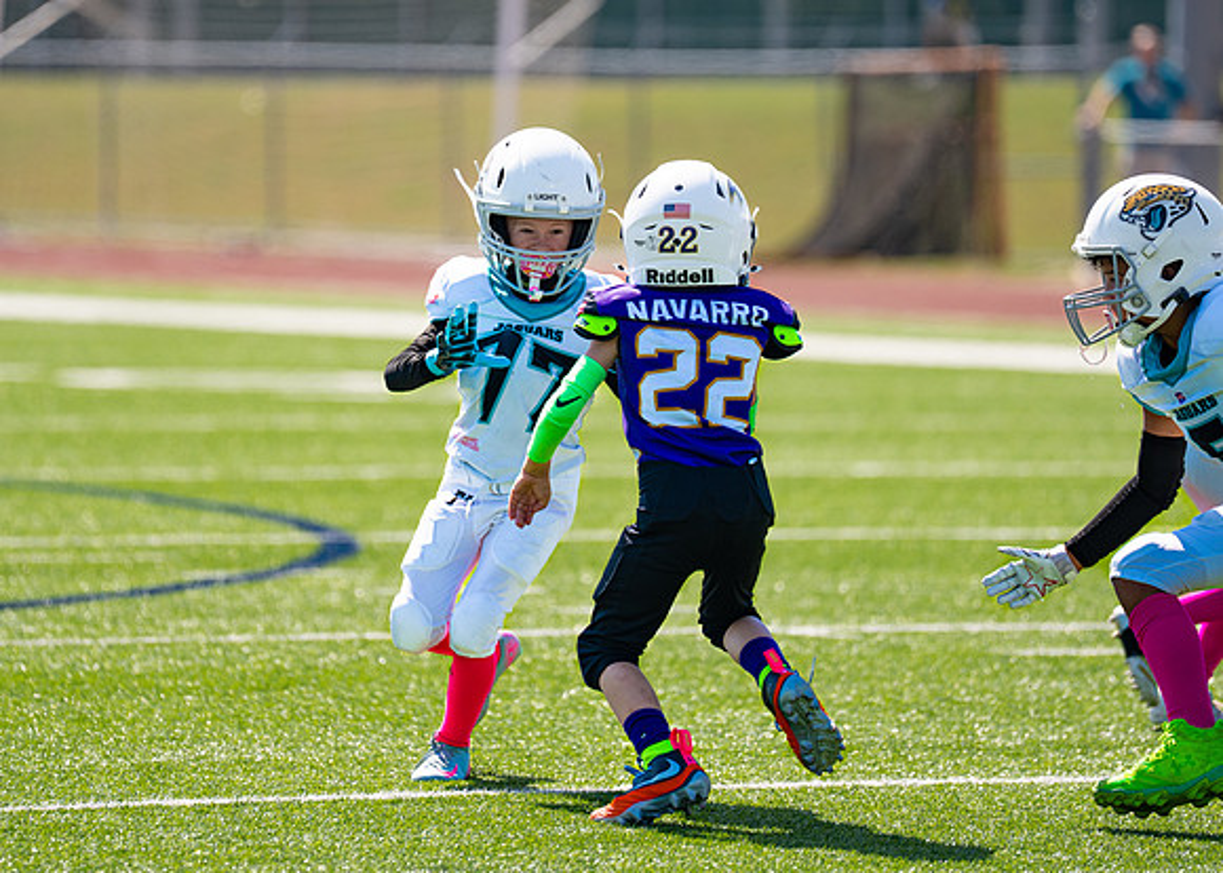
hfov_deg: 7.1
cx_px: 547
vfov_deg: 5.1
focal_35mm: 284
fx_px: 9849
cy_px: 332
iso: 100
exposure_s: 1/2000
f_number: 2.8
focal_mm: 200
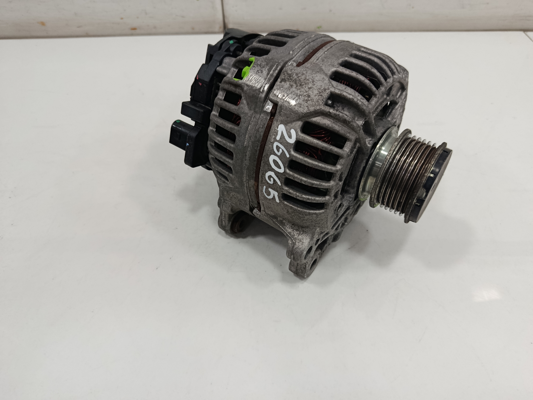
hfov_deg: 71.6
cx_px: 266
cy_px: 200
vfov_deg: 56.8
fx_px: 370
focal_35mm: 24
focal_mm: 5.24
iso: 916
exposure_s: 1/100
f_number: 1.7
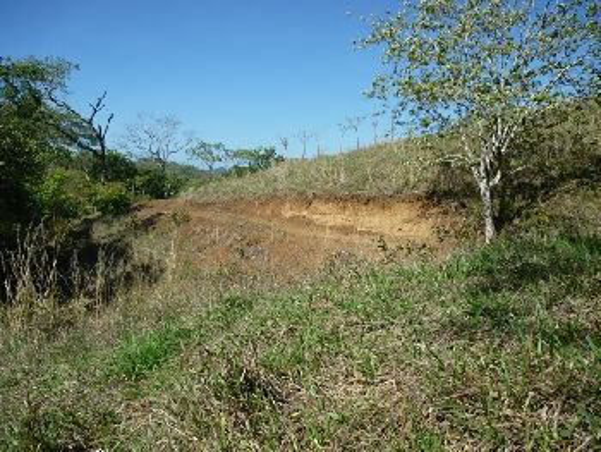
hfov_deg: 58.3
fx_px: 539
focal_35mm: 31
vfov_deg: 45.5
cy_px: 226
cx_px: 300
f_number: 8
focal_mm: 5.5
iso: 80
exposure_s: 1/160
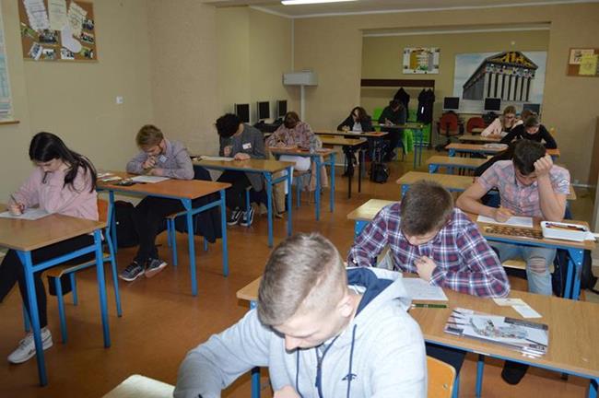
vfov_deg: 45.6
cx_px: 300
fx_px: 474
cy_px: 199
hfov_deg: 64.6
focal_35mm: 28
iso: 400
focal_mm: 19
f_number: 3.5
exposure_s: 1/60
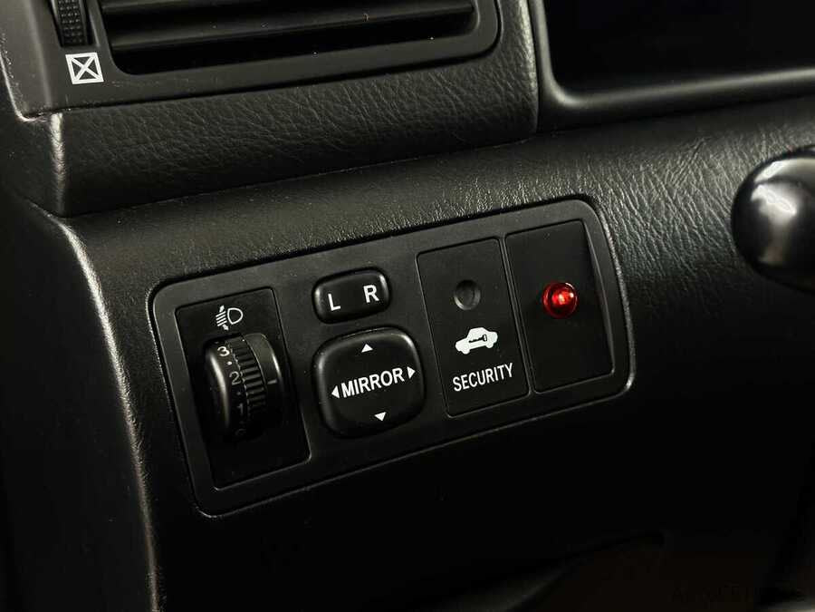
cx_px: 408
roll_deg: +0.2
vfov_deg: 30.3
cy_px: 306
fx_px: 1130
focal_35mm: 48
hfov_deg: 39.7
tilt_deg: -22.6
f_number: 1.78
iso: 250
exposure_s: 1/33
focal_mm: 6.86
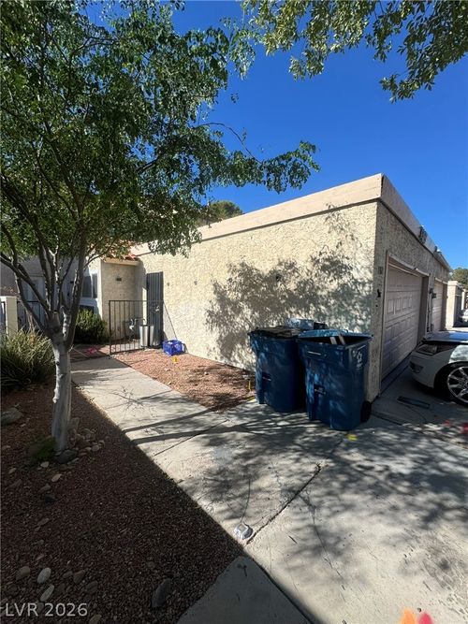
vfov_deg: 102.1
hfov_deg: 85.7
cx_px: 234
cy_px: 312
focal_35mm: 14
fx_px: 252
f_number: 2.2
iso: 50
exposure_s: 1/2985
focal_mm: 2.22
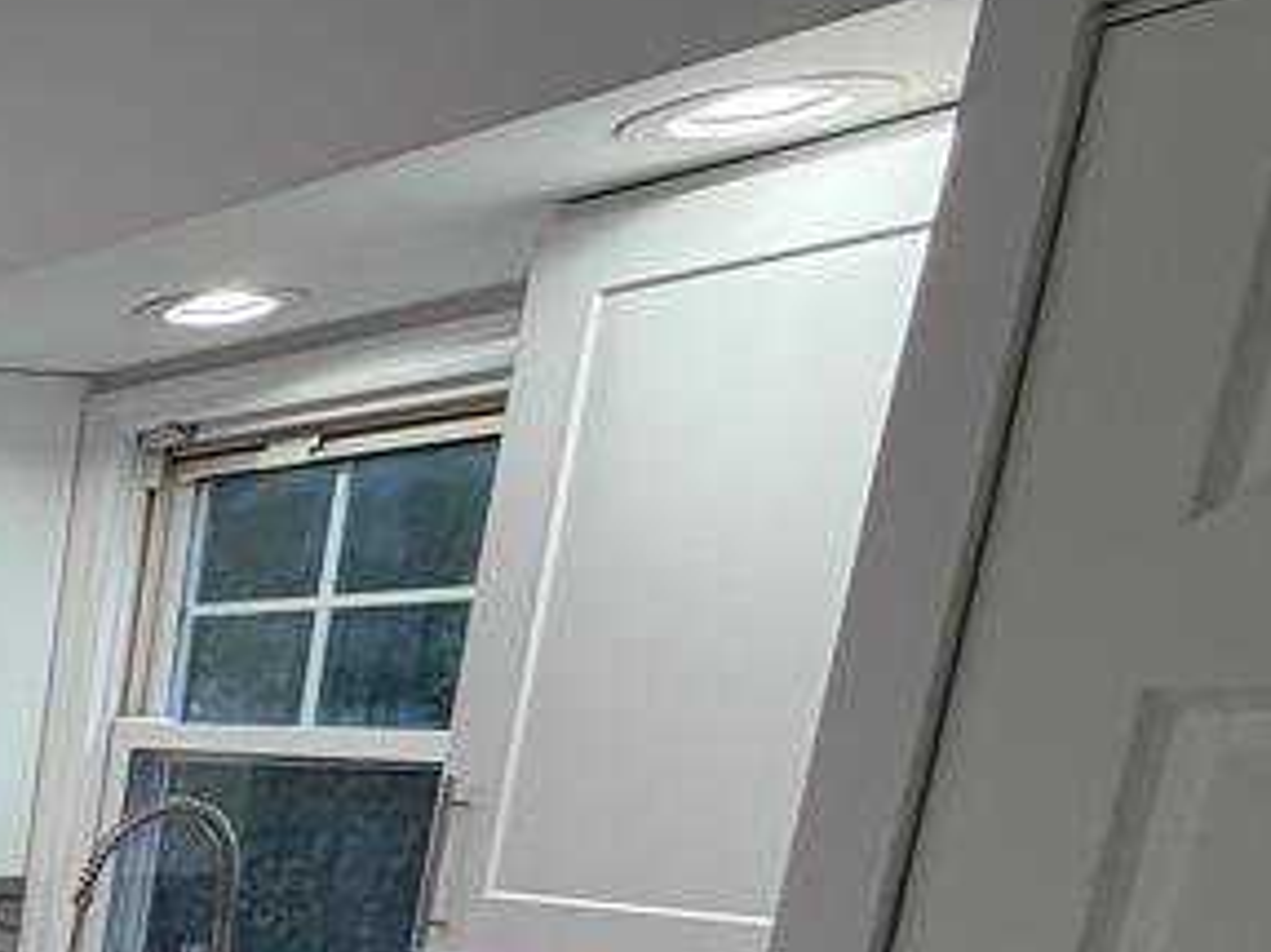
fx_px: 1835
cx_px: -877
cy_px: 1134
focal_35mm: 50
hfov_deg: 24.0
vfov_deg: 26.1
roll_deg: +0.1
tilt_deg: -13.3
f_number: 2.2
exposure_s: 1/120
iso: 80
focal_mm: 2.22
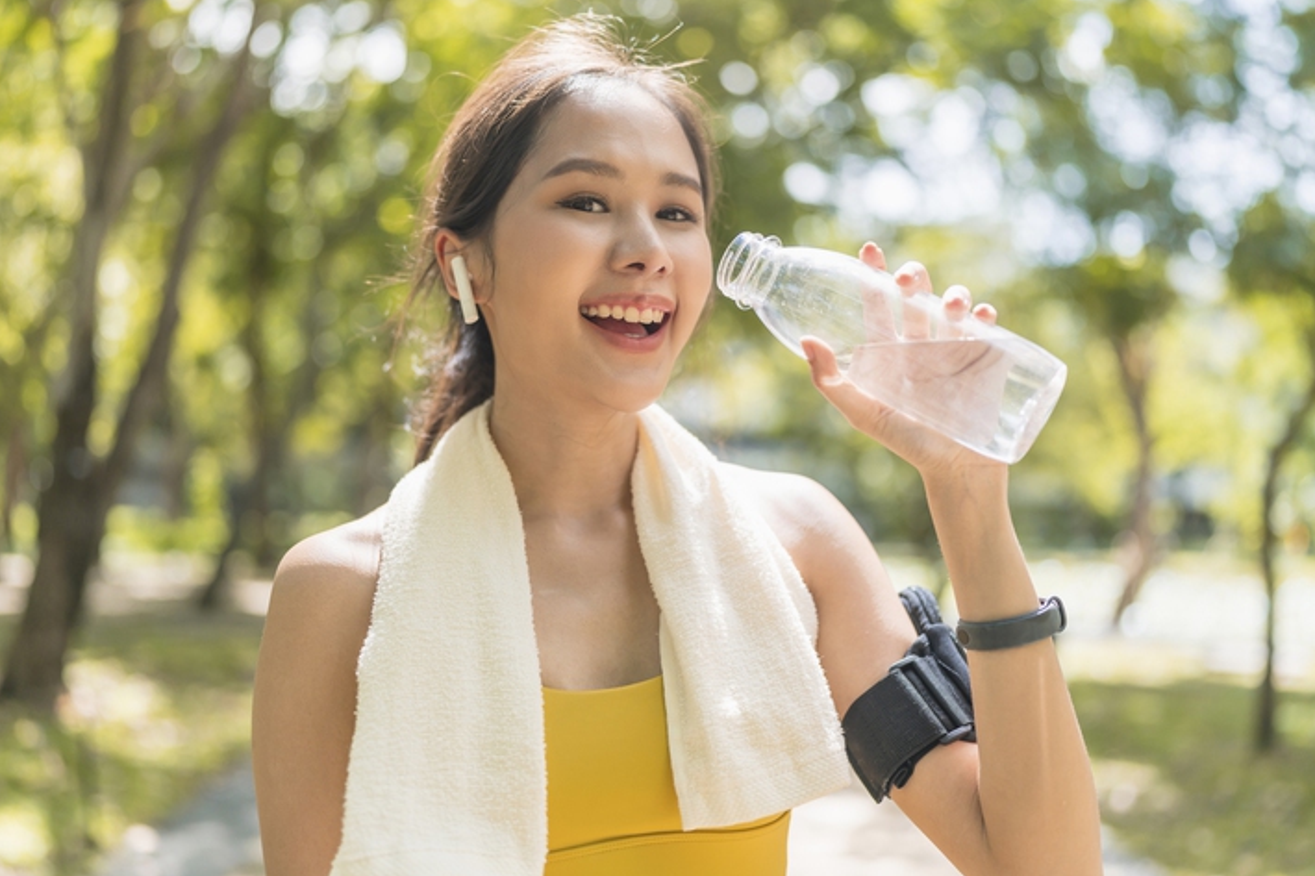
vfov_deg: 36.9
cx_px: 672
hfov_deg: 53.1
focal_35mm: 36
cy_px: 432
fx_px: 1315
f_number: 1.4
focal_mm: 35
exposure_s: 1/800
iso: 250
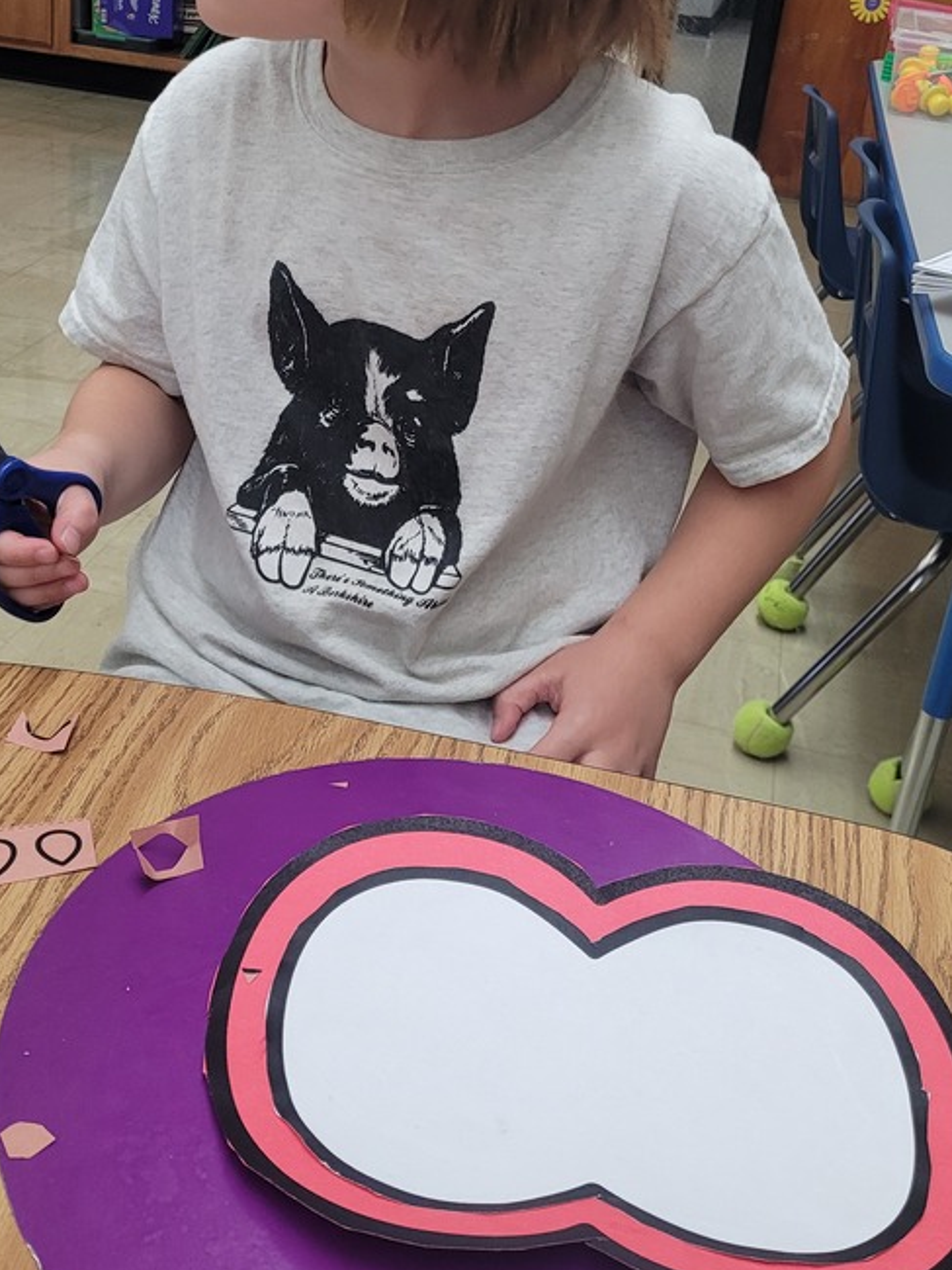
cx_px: 391
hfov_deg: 35.1
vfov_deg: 45.1
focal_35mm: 41
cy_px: 425
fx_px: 1503
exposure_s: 1/120
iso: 320
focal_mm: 5.4
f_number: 1.8
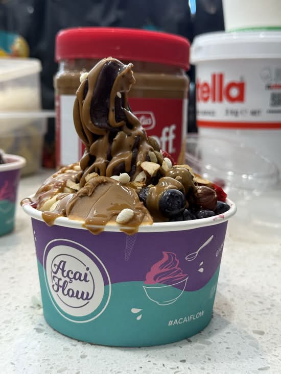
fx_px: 519
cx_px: 140
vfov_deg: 39.7
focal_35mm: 48
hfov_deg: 30.3
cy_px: 187
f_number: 1.78
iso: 100
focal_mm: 6.76
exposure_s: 1/100
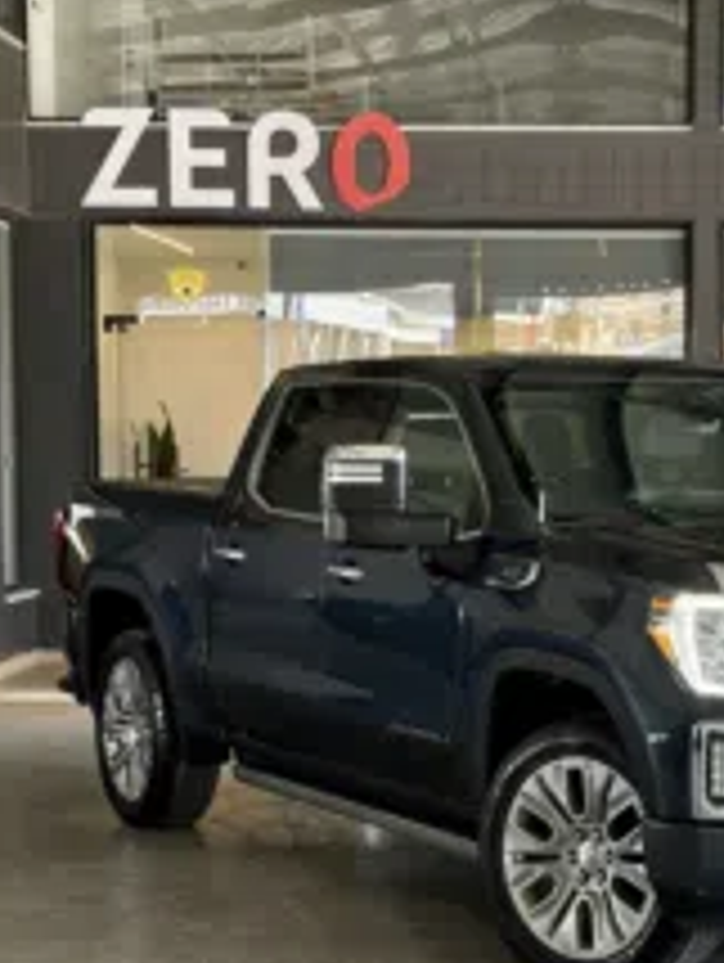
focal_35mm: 97
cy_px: 670
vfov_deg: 20.1
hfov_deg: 15.1
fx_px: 2700
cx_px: 634
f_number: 1.6
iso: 80
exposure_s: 1/224
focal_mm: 5.96
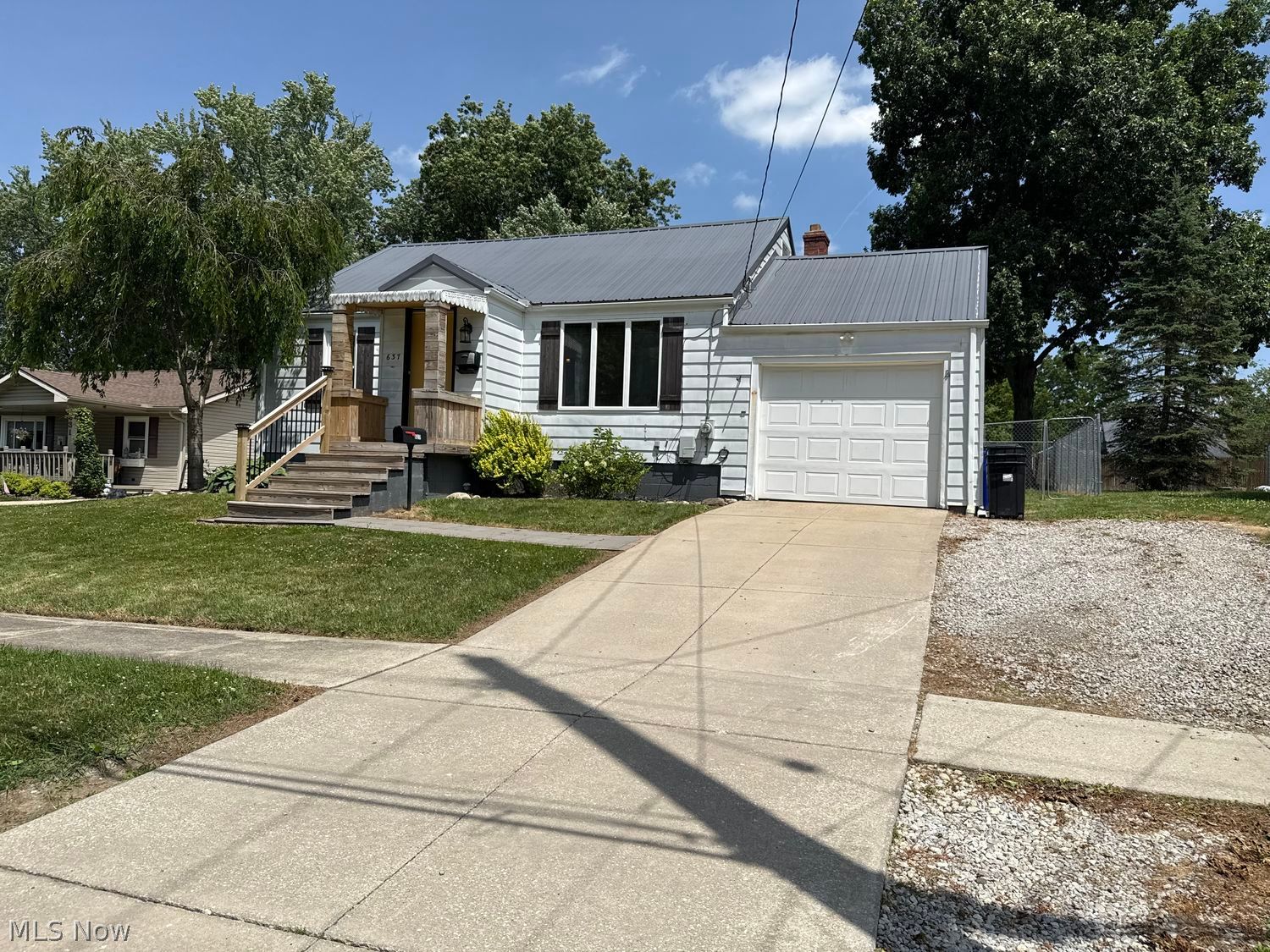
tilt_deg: +1.6
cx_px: 635
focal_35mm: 24
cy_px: 476
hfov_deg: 71.6
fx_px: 881
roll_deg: -2.0
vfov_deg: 56.8
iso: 80
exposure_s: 1/7353
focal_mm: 6.76
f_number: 1.78
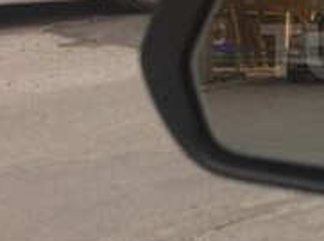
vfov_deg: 13.8
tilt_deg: -11.0
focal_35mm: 106
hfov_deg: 17.2
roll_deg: -0.4
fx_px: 990
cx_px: 444
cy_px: 51
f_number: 2.2
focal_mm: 4.15
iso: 40
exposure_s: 1/50
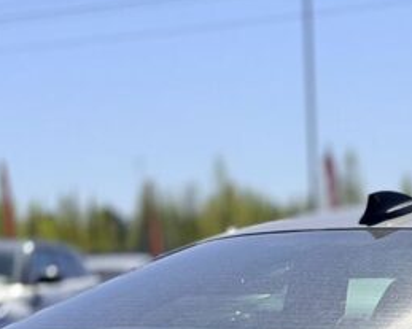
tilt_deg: -5.6
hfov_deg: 10.3
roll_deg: +1.7
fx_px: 2255
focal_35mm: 185
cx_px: 499
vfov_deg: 8.2
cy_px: 475
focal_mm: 6.76
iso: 64
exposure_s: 1/6024
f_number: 1.78
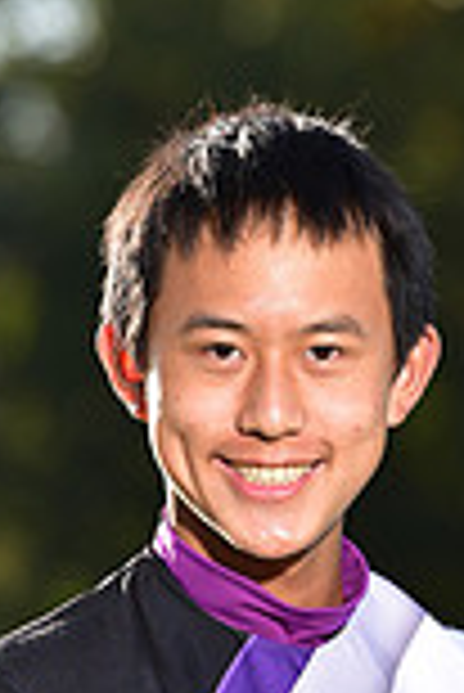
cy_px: 864
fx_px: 14544
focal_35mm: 754
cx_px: 268
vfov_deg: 2.7
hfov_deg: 1.8
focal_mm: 200
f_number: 5
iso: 80
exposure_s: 1/200
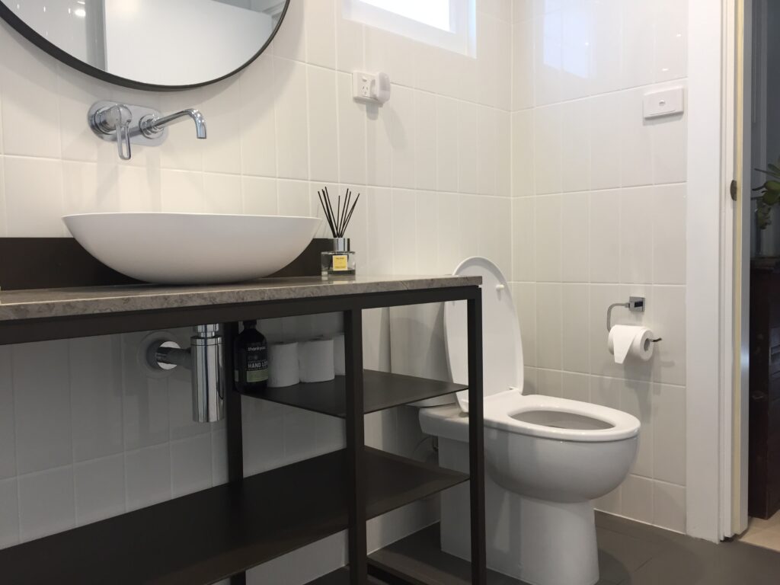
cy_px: 292
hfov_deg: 61.7
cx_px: 390
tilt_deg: -2.5
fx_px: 653
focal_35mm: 29
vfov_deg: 48.2
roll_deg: +0.4
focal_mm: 4.15
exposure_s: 1/33
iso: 80
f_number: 2.2
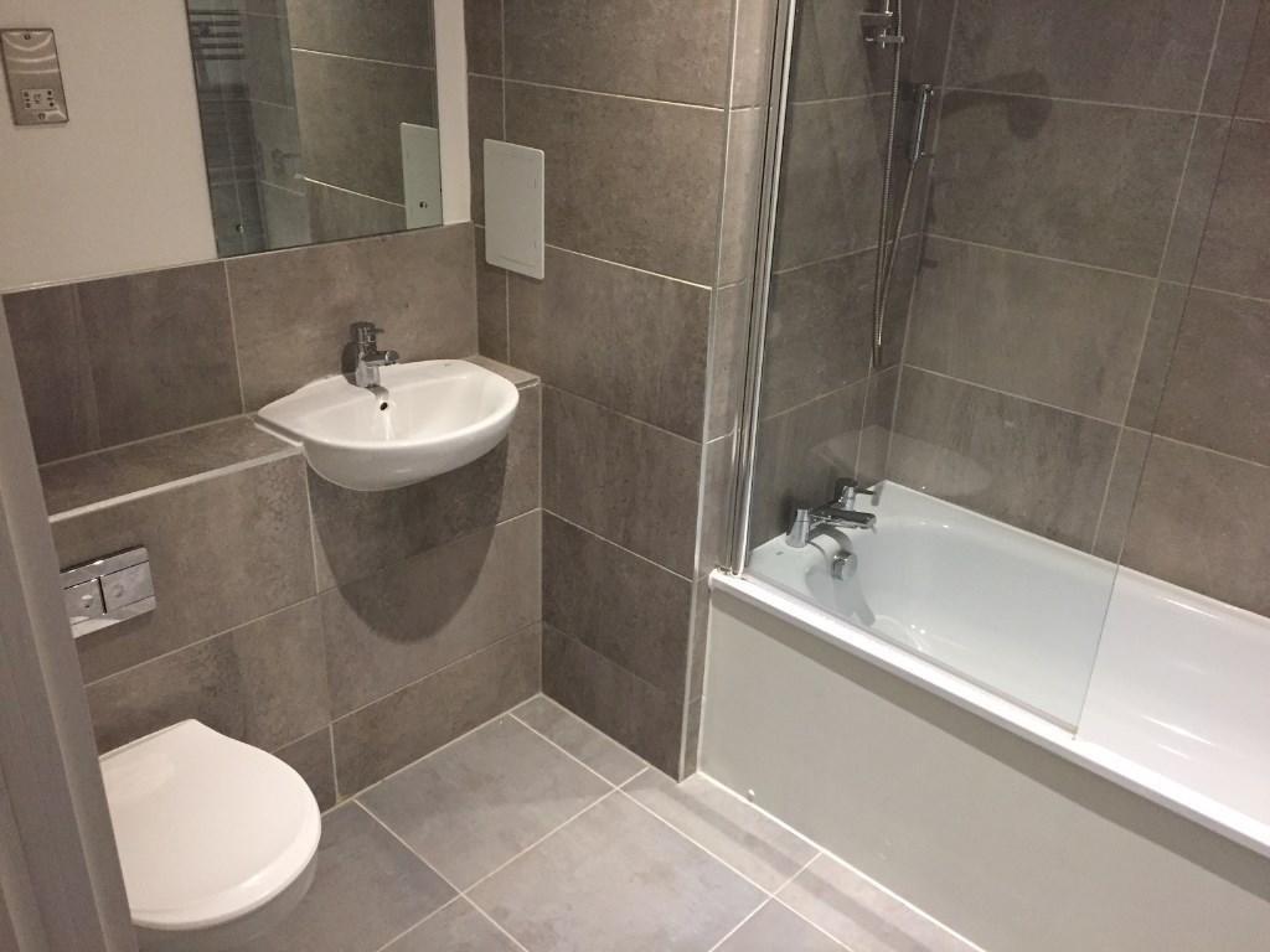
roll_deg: -1.2
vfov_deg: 48.2
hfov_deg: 61.7
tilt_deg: -23.6
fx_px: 1064
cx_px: 635
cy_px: 476
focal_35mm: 29
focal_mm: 4.15
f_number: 2.2
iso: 320
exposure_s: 1/33
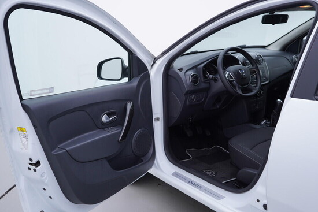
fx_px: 318
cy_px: 106
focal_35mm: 36
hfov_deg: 53.1
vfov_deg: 36.9
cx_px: 159
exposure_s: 1/60
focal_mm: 24
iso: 125
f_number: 3.5
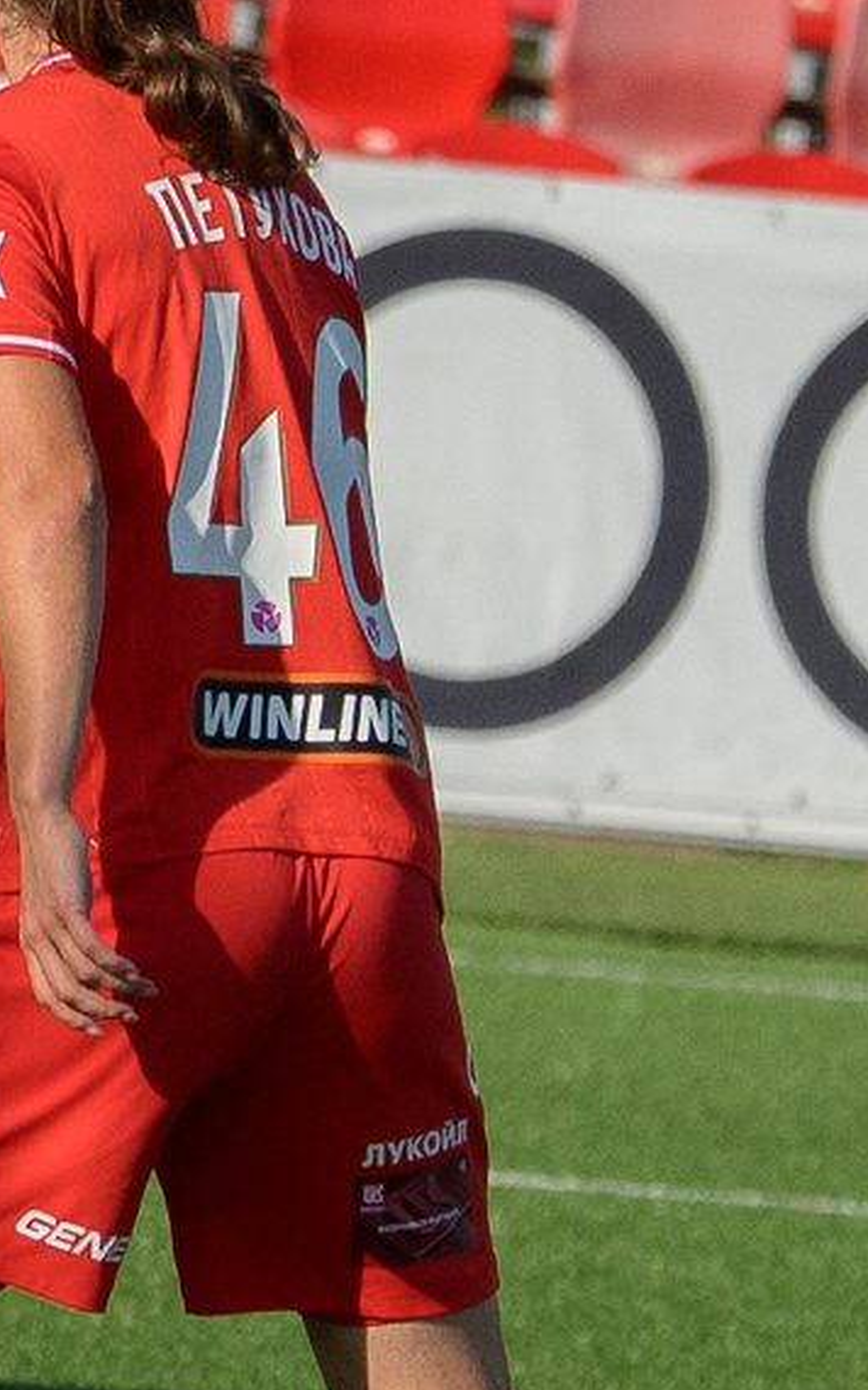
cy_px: 454
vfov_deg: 1.6
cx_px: -1710
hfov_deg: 1.0
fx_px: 50441
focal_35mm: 1332
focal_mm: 160
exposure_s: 1/2500
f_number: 5.6
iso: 400
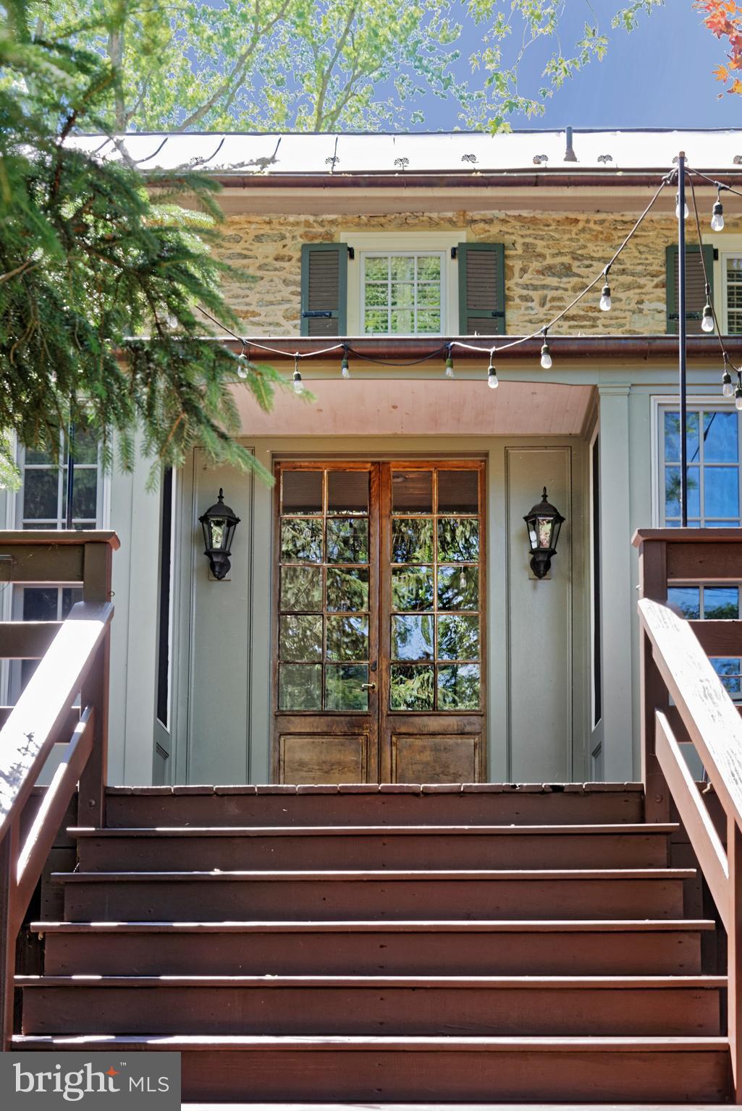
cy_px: 556
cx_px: 371
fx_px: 1545
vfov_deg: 39.6
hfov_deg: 27.0
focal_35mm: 50
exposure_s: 1/40
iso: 400
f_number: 8
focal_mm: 50
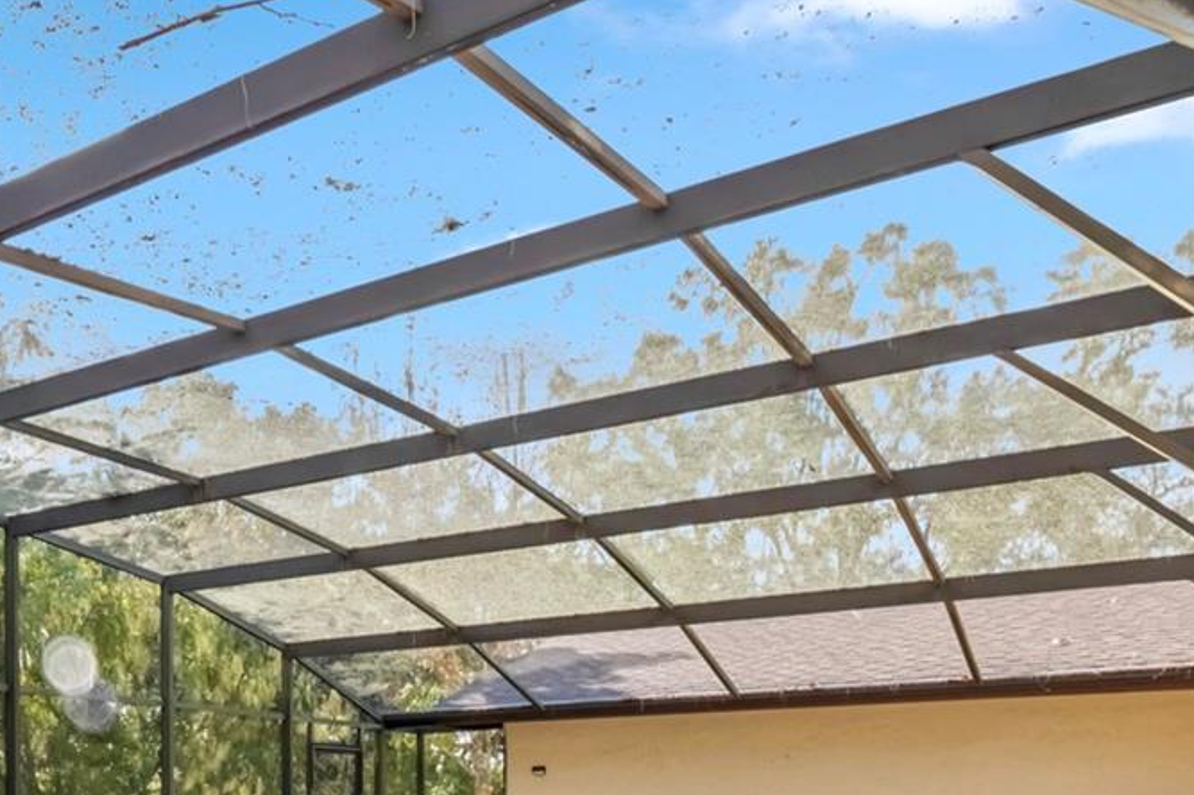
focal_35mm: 36
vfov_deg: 33.7
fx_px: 1193
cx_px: 131
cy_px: 795
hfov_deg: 48.0
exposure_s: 1/80
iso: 250
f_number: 9
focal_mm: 10
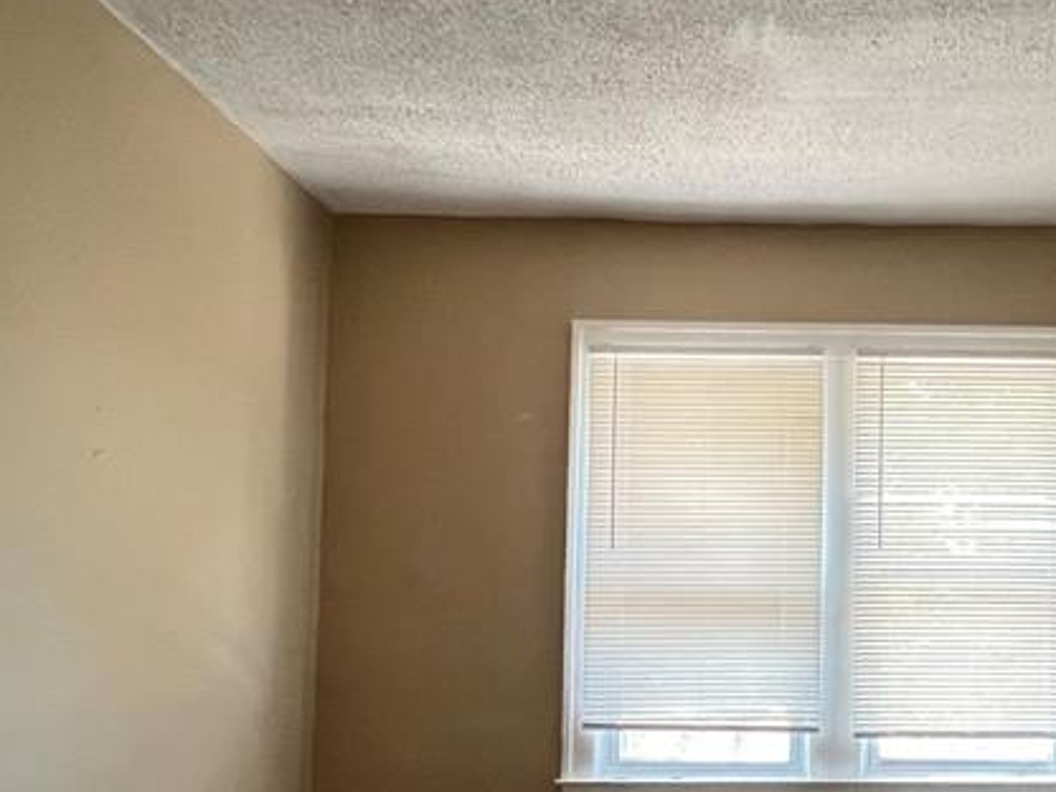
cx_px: 767
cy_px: 548
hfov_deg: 54.7
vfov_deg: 43.3
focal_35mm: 32
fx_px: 976
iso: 500
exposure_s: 1/60
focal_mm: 1.57
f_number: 1.8
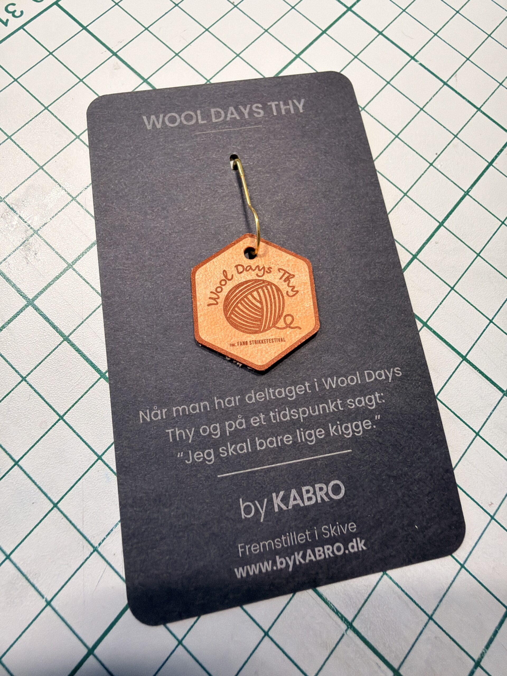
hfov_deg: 54.9
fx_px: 488
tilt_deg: -72.1
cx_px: 254
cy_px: 338
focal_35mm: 25
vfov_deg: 69.4
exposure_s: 1/111
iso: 100
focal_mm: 2.22
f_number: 2.2
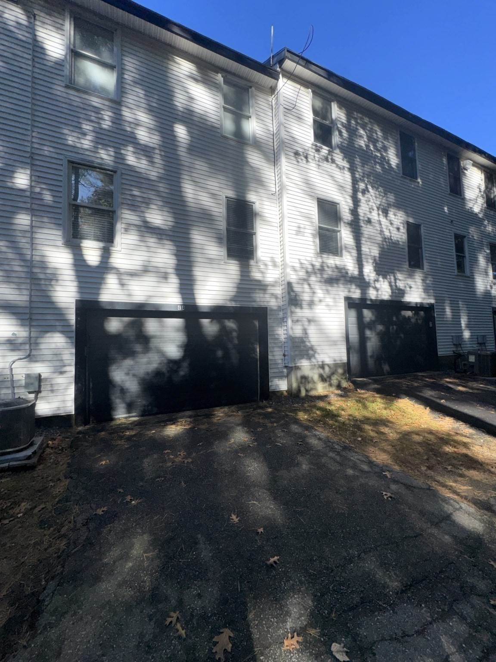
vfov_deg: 102.1
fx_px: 267
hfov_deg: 85.7
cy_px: 331
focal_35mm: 14
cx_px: 248
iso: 32
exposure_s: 1/1110
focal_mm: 2.22
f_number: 2.2
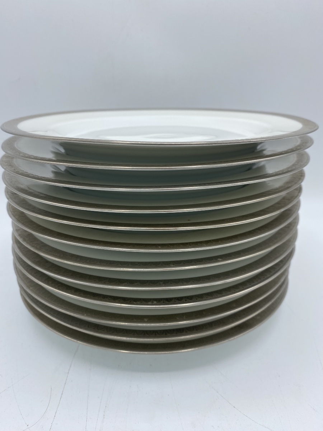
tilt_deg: -18.8
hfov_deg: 53.1
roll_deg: +0.5
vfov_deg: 67.3
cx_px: 162
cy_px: 216
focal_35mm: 26
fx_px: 323
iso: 32
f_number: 1.8
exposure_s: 1/998
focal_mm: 4.25
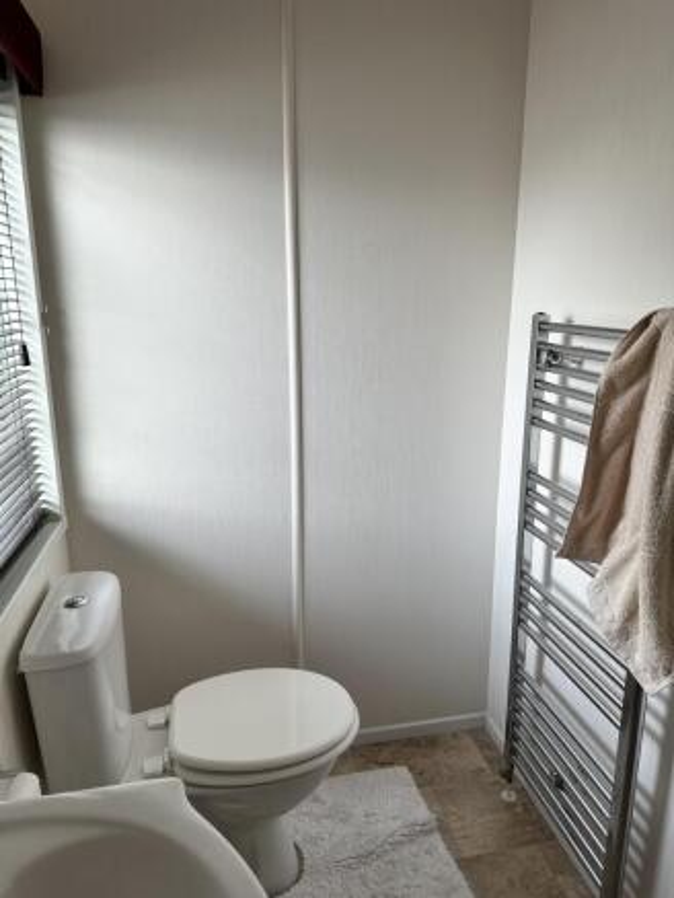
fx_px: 623
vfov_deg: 71.6
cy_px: 449
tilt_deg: -13.0
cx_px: 337
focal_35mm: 24
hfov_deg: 56.8
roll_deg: -0.2
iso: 64
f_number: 1.78
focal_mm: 6.86
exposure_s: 1/166
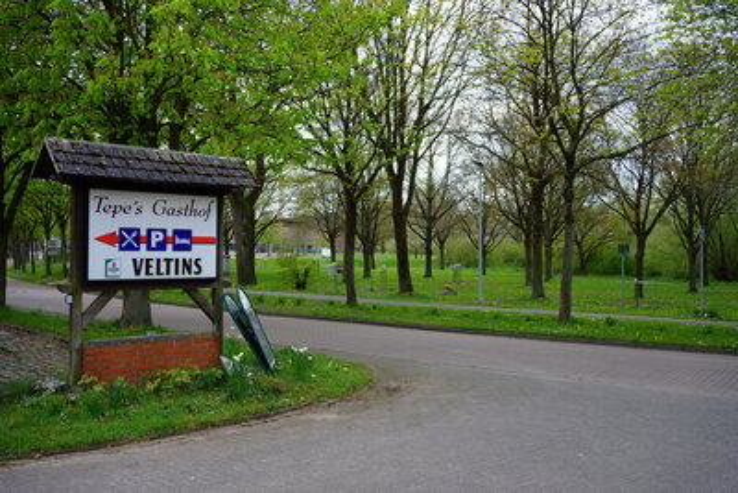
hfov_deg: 54.4
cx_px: 369
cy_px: 246
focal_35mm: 35
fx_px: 718
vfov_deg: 37.9
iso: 100
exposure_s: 1/160
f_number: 5.6
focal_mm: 35
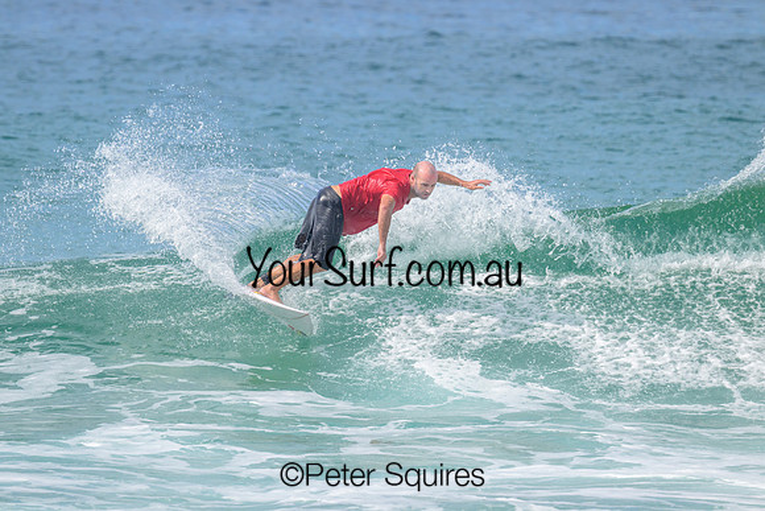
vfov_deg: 2.3
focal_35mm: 610
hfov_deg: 3.4
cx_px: 382
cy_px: 256
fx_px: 12965
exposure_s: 1/2000
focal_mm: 610
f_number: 11
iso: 720
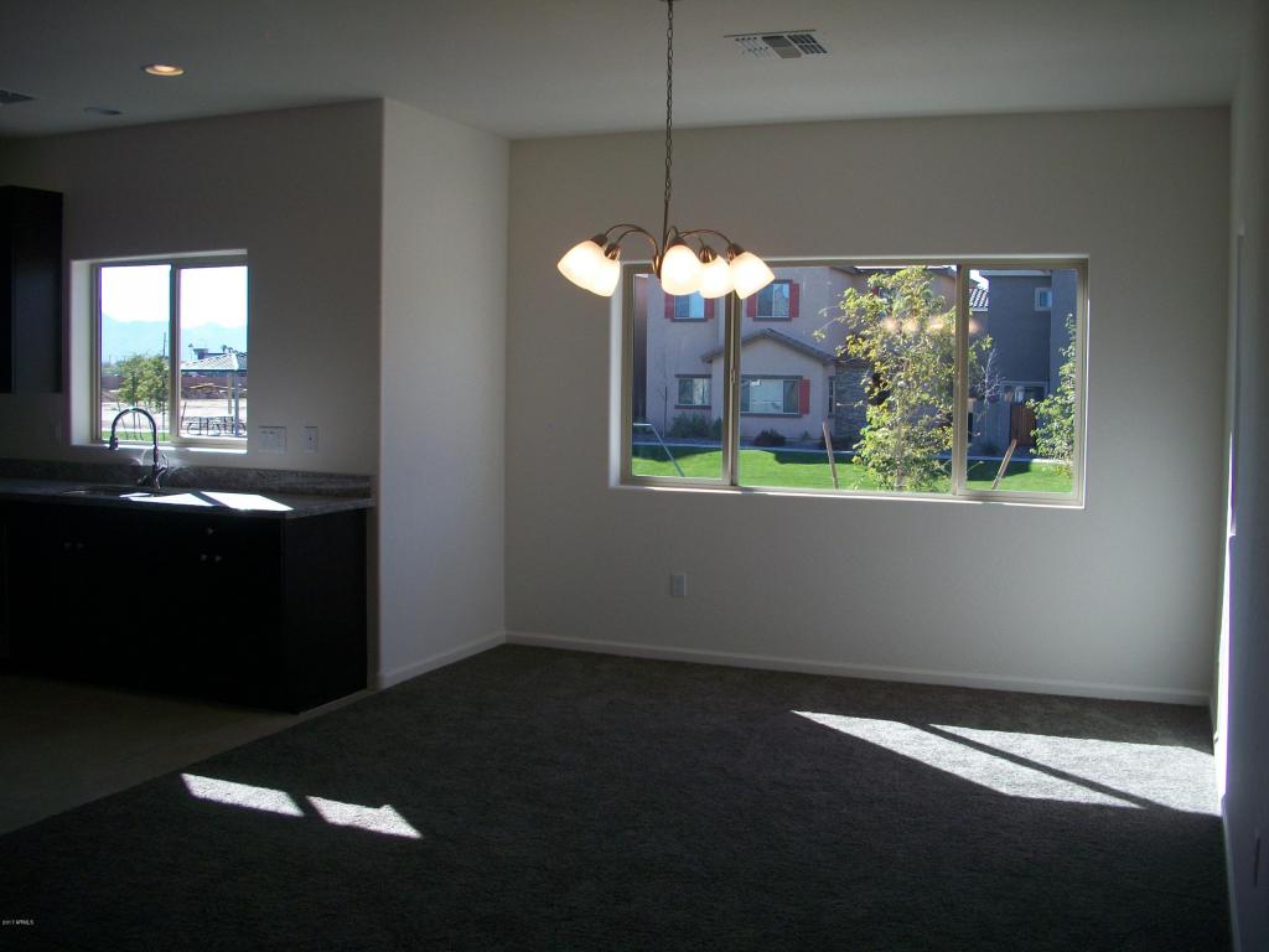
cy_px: 476
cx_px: 634
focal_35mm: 35
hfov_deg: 52.6
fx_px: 1283
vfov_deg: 40.7
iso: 80
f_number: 3.1
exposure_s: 1/250
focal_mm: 6.3
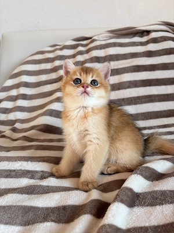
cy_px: 116
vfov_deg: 67.3
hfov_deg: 53.1
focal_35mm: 26
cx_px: 87
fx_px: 174
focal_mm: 5.96
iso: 64
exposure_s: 1/122
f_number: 1.6
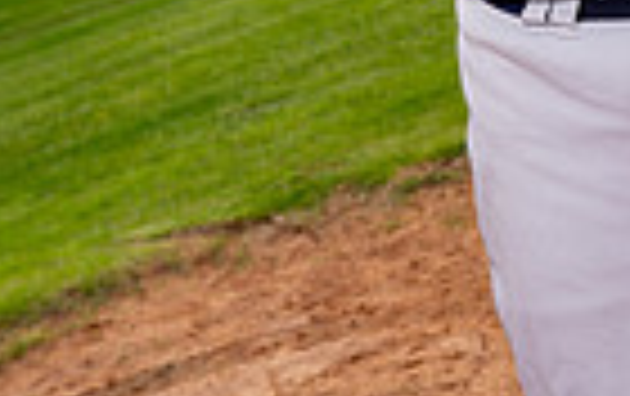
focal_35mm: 121
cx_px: 630
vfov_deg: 9.5
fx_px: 2081
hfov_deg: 16.8
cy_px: -603
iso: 160
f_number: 5.6
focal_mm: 37
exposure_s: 1/250
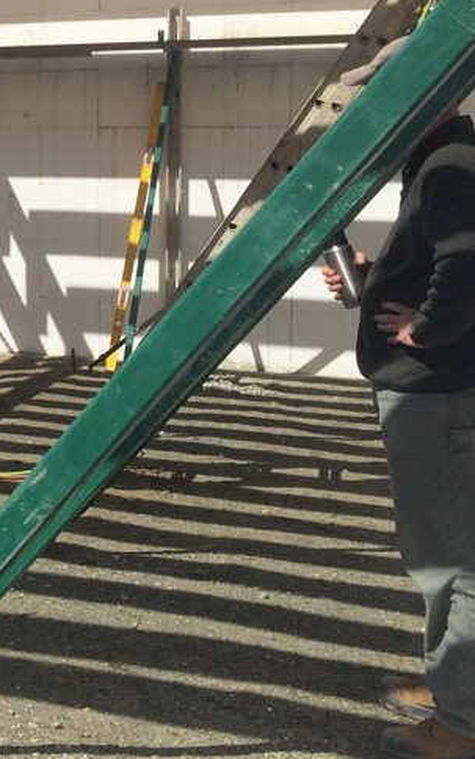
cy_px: 160
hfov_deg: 17.5
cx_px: -290
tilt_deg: -1.9
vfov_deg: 30.8
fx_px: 1345
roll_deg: +0.7
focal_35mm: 65
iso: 32
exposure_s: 1/2283
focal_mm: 4.15
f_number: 2.2
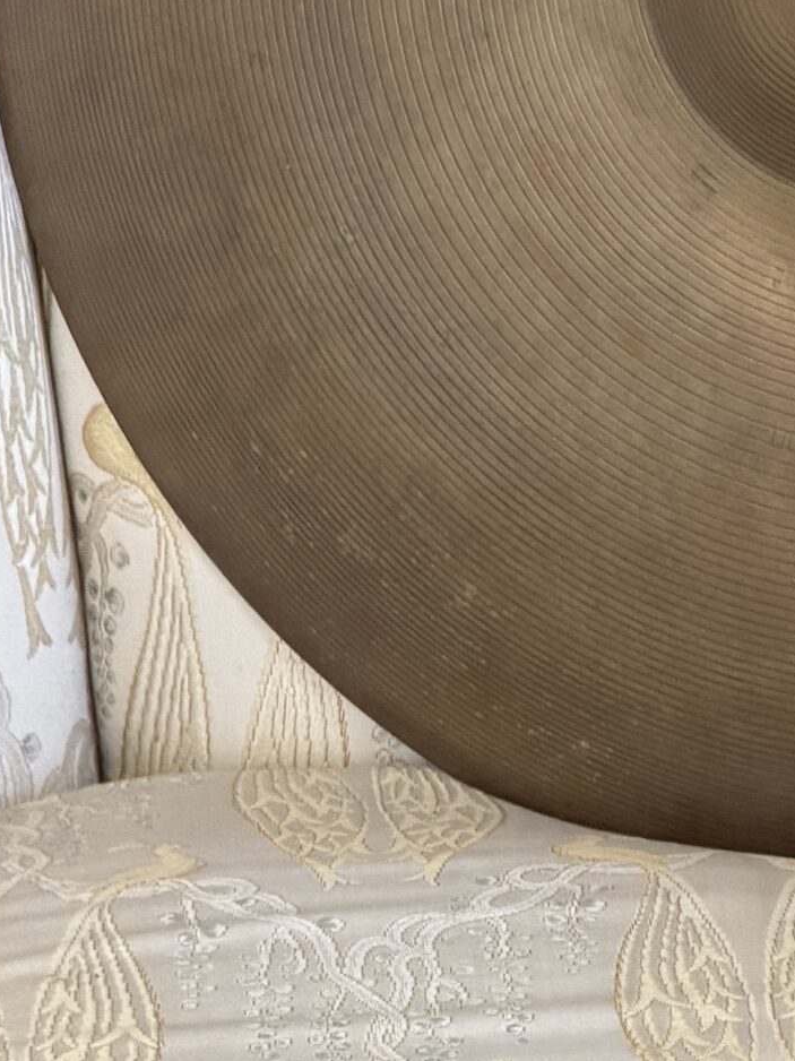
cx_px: 948
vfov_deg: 7.2
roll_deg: +0.0
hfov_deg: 5.4
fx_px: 8364
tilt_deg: -21.3
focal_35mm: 273
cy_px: -21
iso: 400
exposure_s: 1/112
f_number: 2.8
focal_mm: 16.89
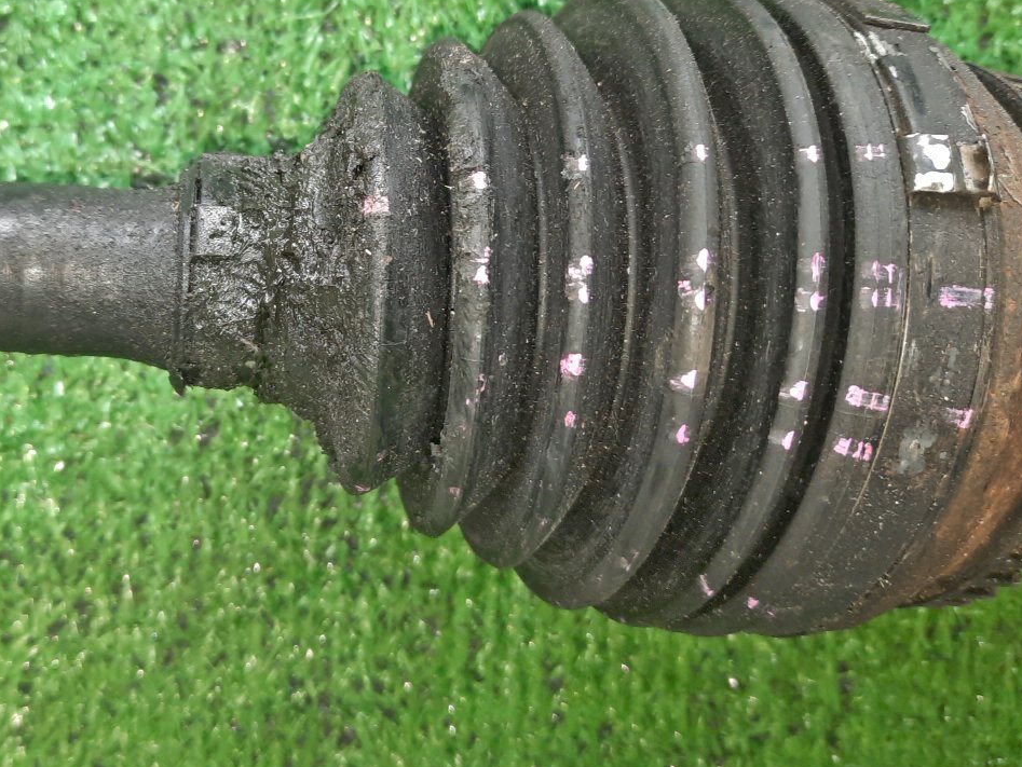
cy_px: 277
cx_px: 327
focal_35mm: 38
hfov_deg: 48.0
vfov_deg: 37.5
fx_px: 1122
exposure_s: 1/50
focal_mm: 4.6
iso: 211
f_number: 2
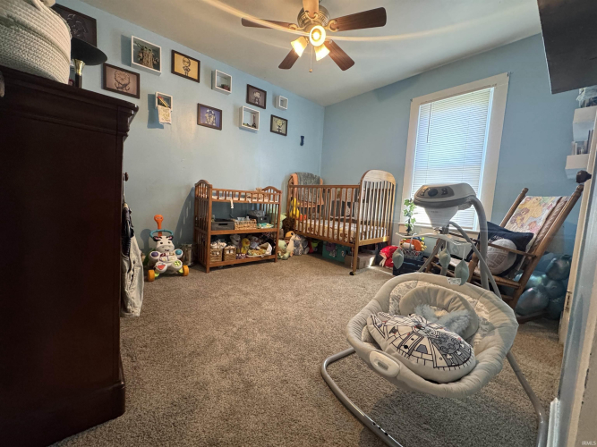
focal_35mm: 14
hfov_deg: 102.1
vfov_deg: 85.7
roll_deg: -3.4
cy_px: 224
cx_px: 298
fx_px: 241
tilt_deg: -5.5
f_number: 2.2
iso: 400
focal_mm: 2.22
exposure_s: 1/60
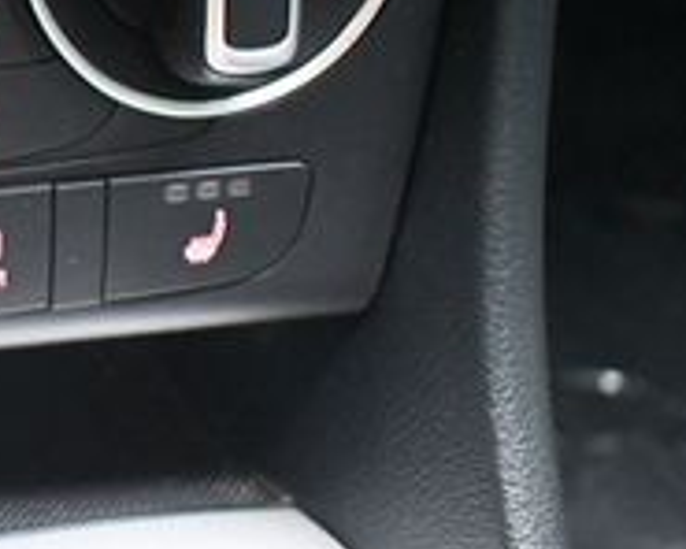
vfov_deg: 14.2
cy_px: 15
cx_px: -326
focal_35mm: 107
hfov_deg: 16.4
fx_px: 2172
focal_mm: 22
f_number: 3.8
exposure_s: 1/60
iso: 8000
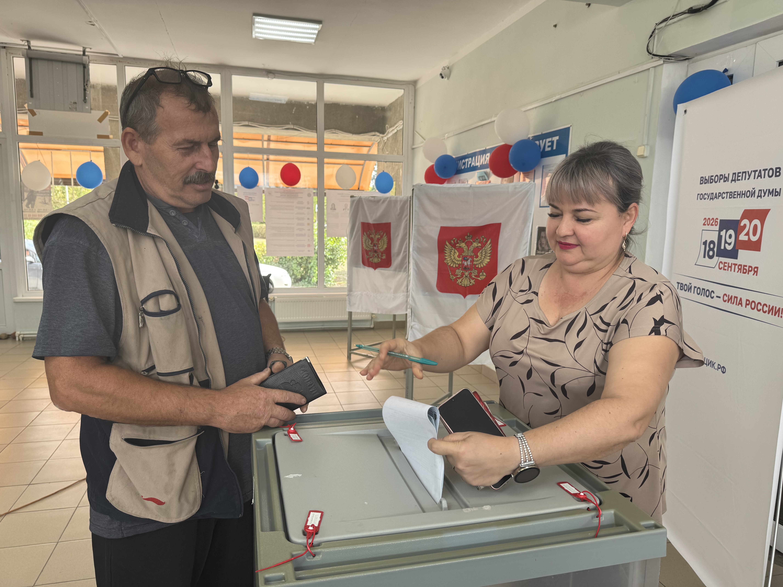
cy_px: 294
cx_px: 392
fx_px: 543
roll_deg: -1.3
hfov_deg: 71.6
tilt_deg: -8.5
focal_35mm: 24
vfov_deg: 56.8
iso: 64
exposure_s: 1/143
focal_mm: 6.76
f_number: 1.78
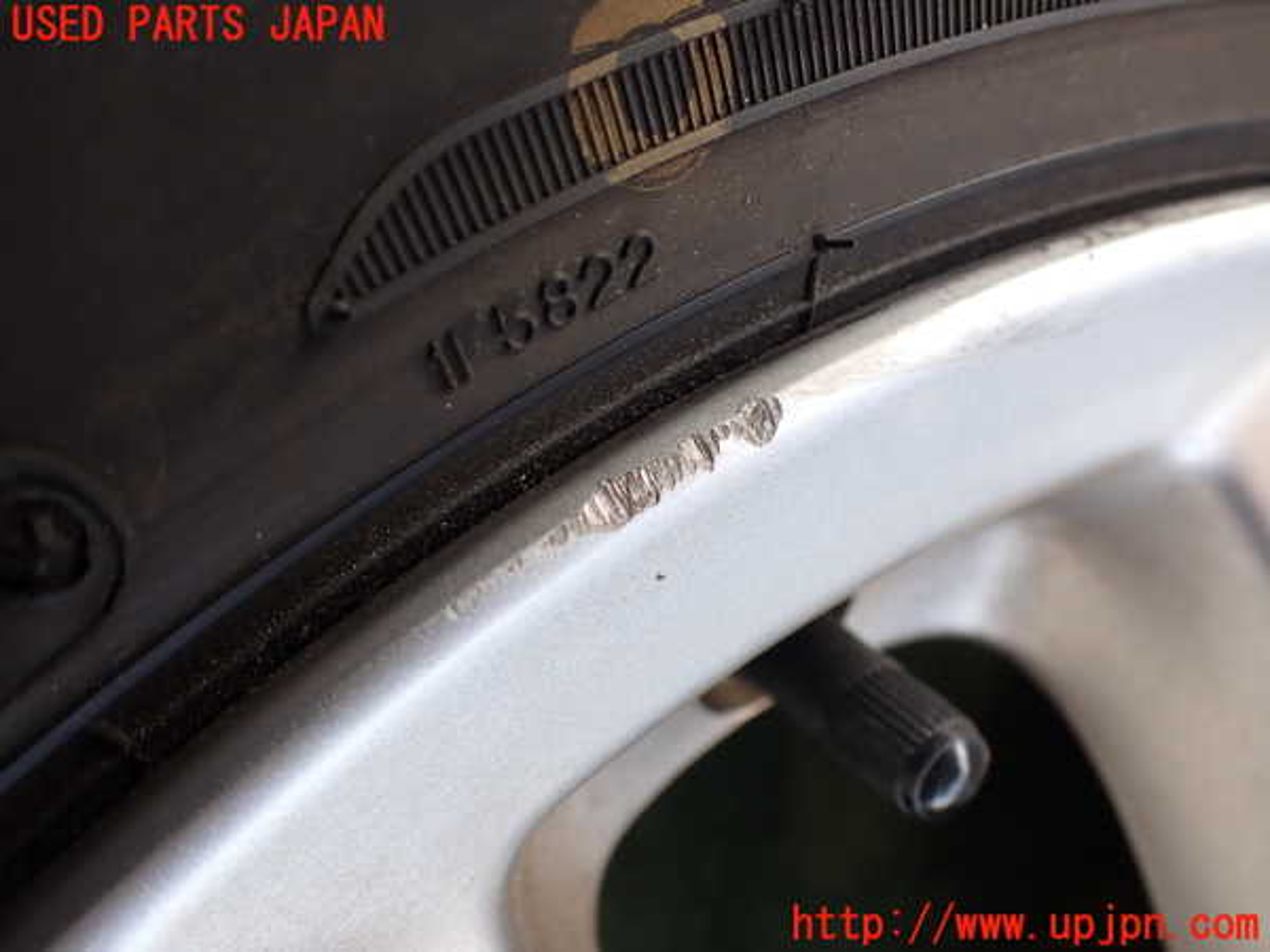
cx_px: 635
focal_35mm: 30
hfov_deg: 60.0
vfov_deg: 46.8
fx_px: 1101
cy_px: 476
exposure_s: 1/125
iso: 100
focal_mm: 5.4
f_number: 2.3
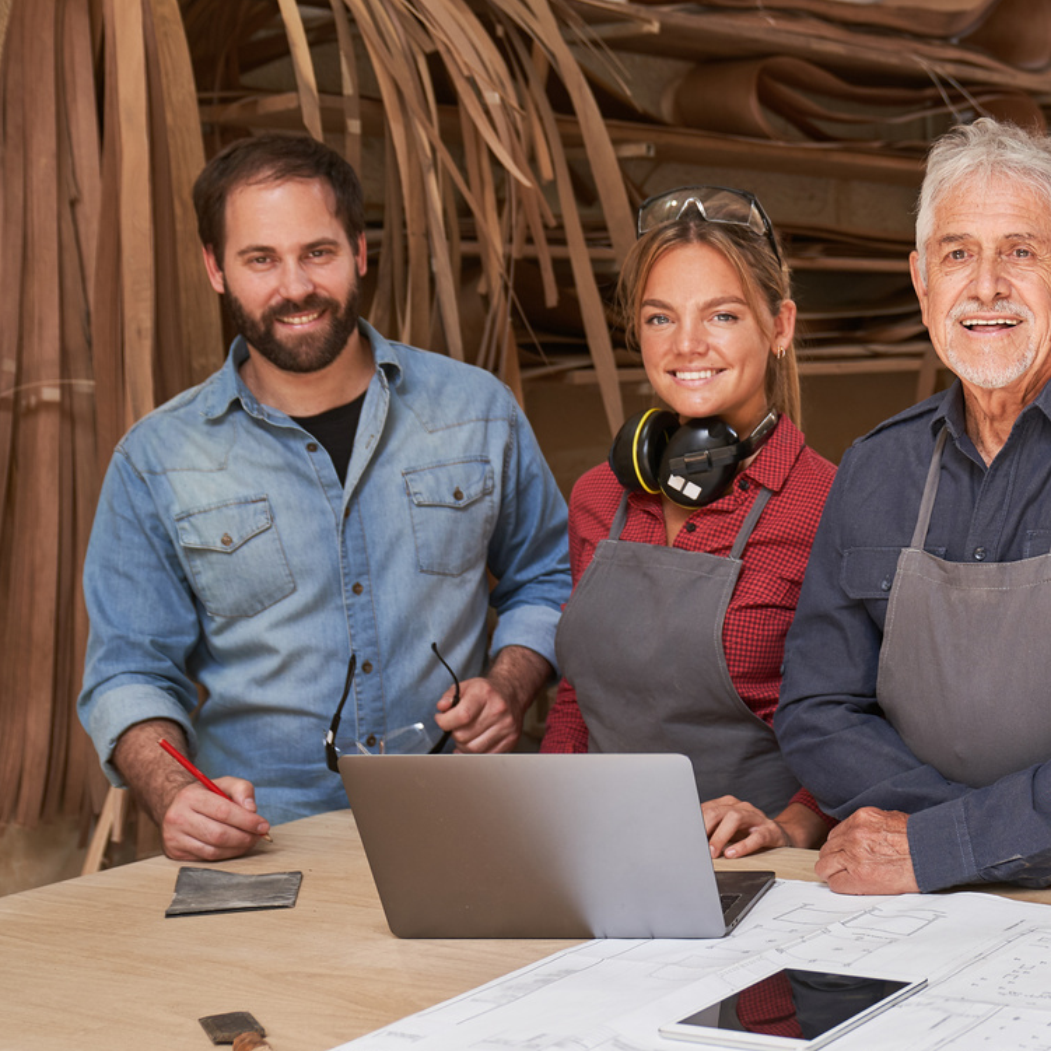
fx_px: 2233
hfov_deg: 24.8
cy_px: 582
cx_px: 1135
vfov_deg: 26.5
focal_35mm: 65
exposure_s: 1/100
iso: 200
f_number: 3.2
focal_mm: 34
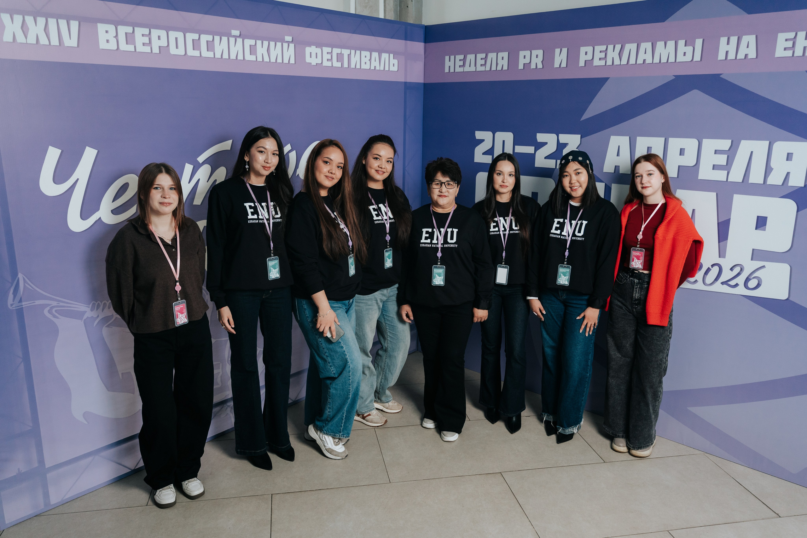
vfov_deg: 46.4
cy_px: 269
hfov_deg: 65.5
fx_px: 628
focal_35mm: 28
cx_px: 404
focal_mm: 28
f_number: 2.8
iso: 800
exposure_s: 1/160
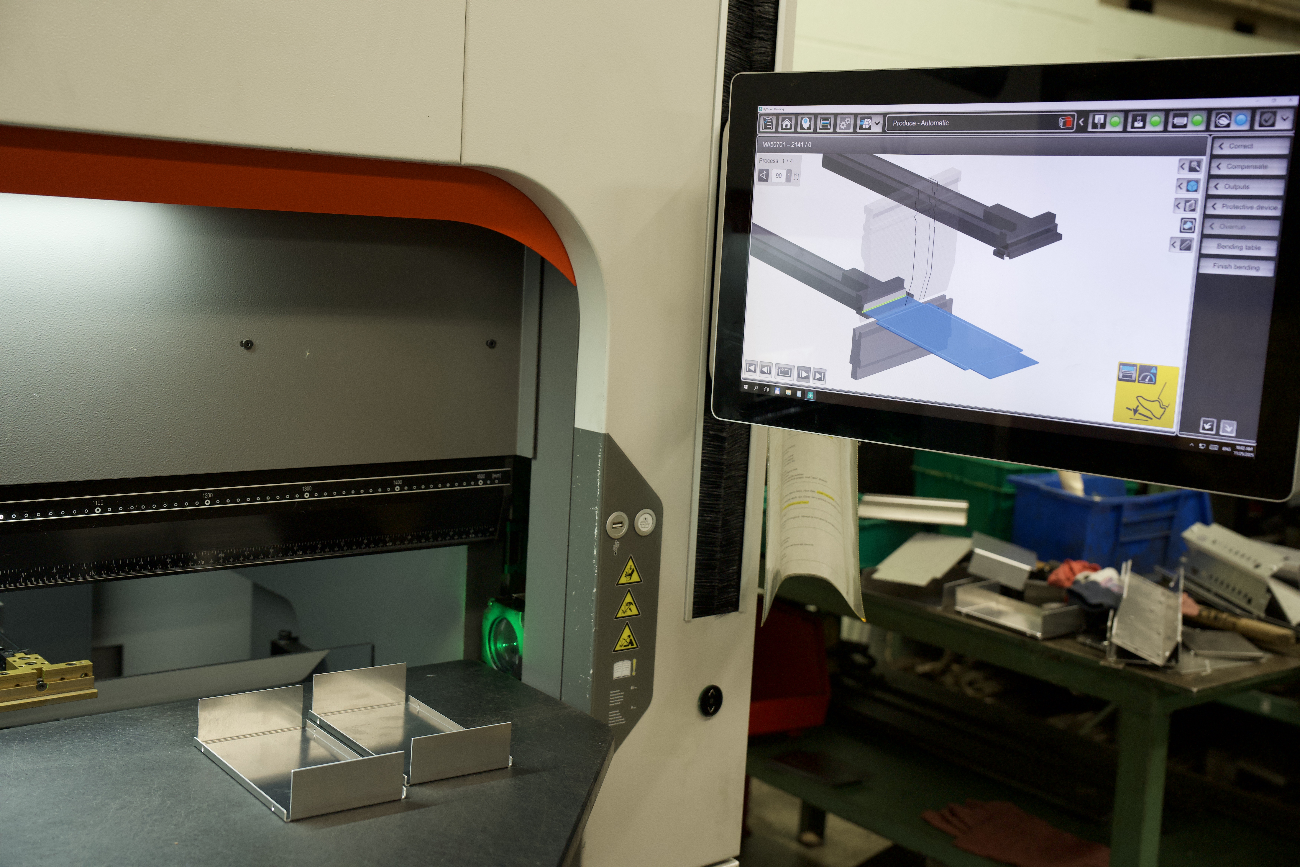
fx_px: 1517
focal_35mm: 42
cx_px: 650
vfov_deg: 31.9
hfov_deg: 46.4
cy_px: 434
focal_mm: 42
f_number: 4.5
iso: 2000
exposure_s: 1/160
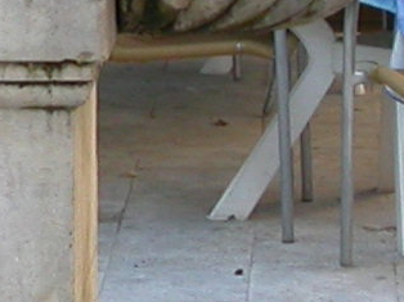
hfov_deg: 7.1
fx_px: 3207
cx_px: -106
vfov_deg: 5.3
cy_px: -261
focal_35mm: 275
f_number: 3.7
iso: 100
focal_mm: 7.85
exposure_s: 1/72.1
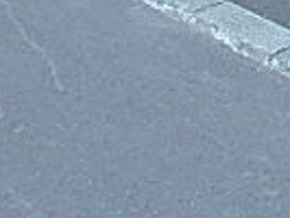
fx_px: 847
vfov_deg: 13.1
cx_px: 580
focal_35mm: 101
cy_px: -187
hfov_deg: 15.5
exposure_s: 1/100
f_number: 3.5
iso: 125
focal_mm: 3.7
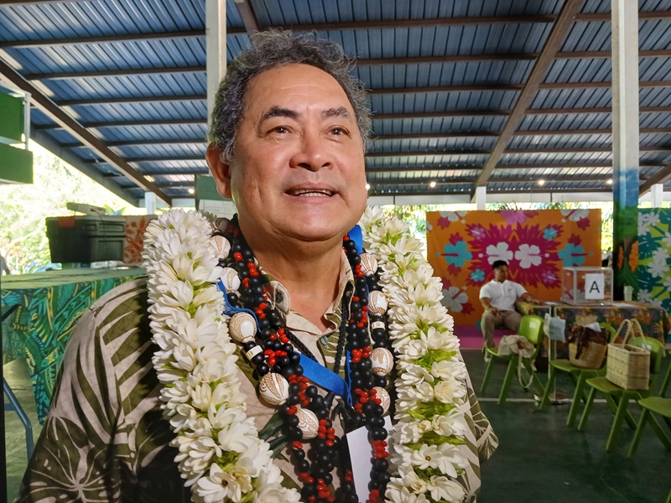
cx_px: 336
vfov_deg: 53.1
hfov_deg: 67.3
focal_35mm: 26
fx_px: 504
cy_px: 252
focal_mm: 3.98
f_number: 1.8
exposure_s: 1/60
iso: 320
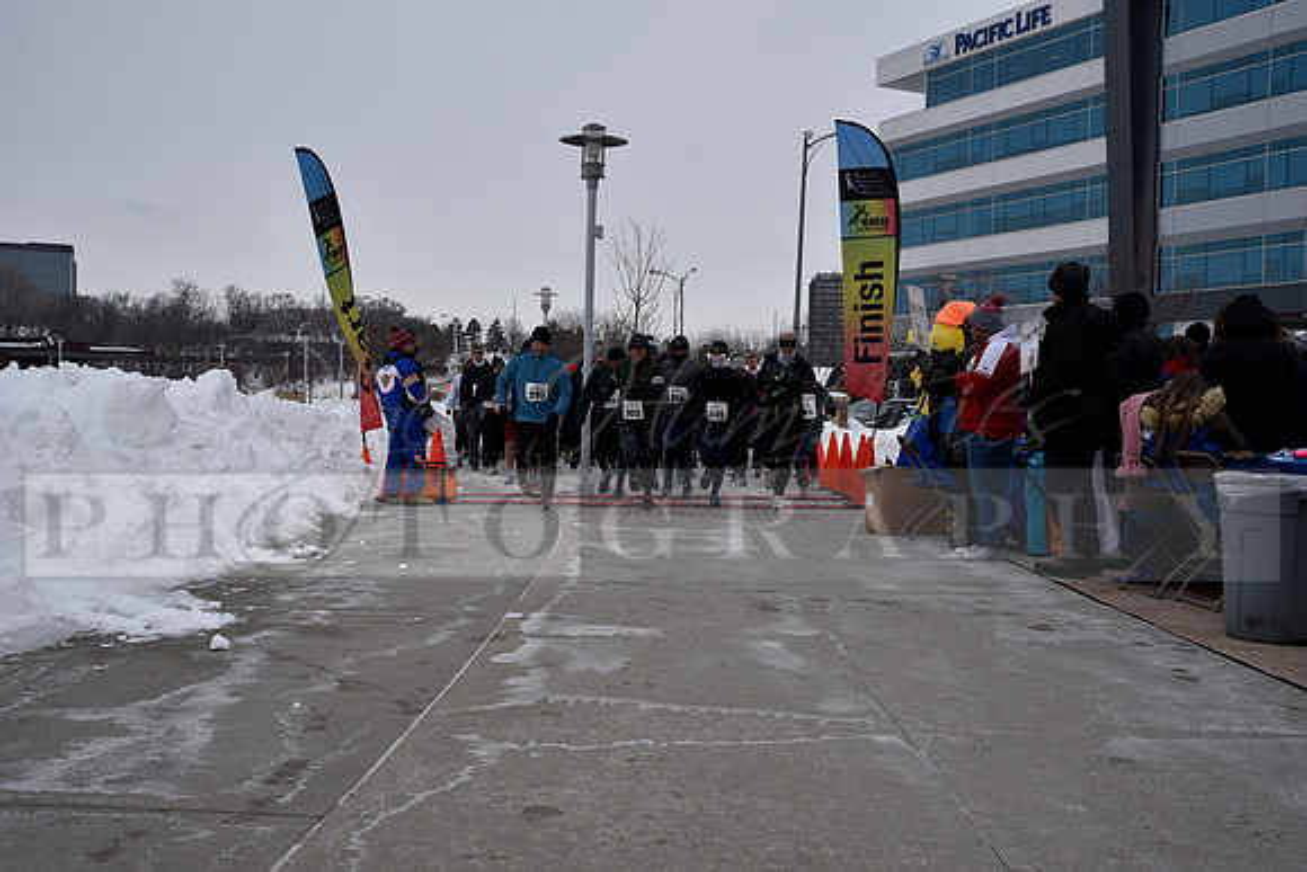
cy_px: 436
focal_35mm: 36
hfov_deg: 53.1
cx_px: 654
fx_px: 1307
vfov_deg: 36.9
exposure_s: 1/400
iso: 400
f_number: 10
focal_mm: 36
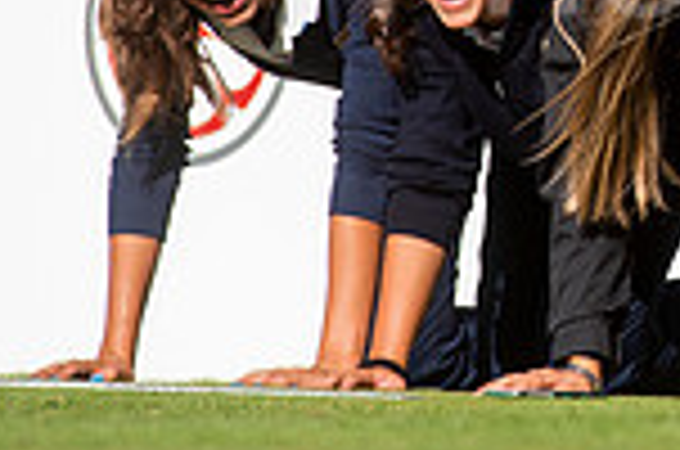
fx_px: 21789
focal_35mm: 1156
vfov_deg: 1.2
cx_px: 955
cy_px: -268
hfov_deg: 1.8
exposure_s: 1/2500
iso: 400
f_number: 6.3
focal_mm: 300
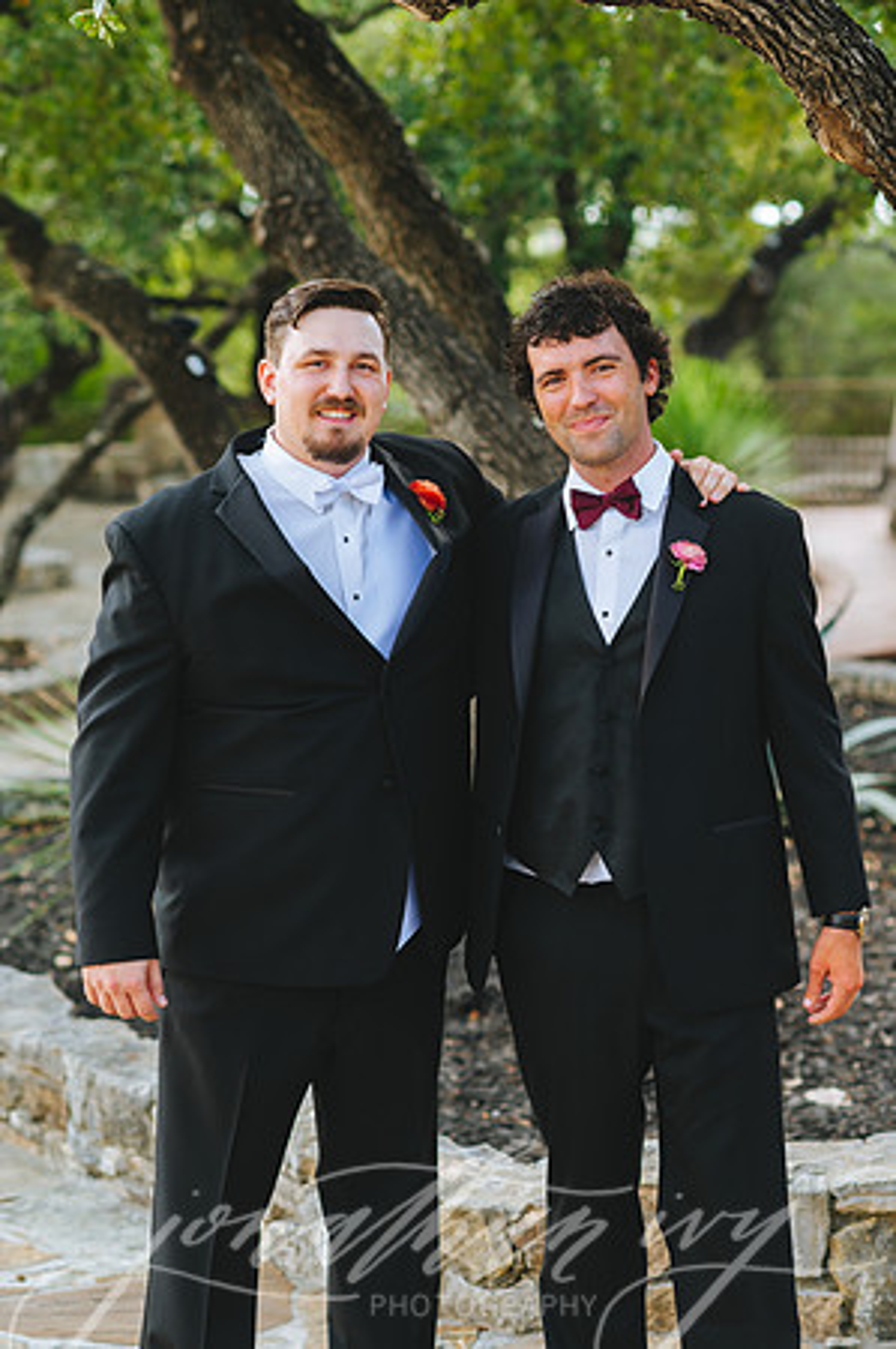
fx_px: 3180
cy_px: 674
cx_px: 448
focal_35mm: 85
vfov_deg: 23.9
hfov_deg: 16.0
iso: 320
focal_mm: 85
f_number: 3.5
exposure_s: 1/640
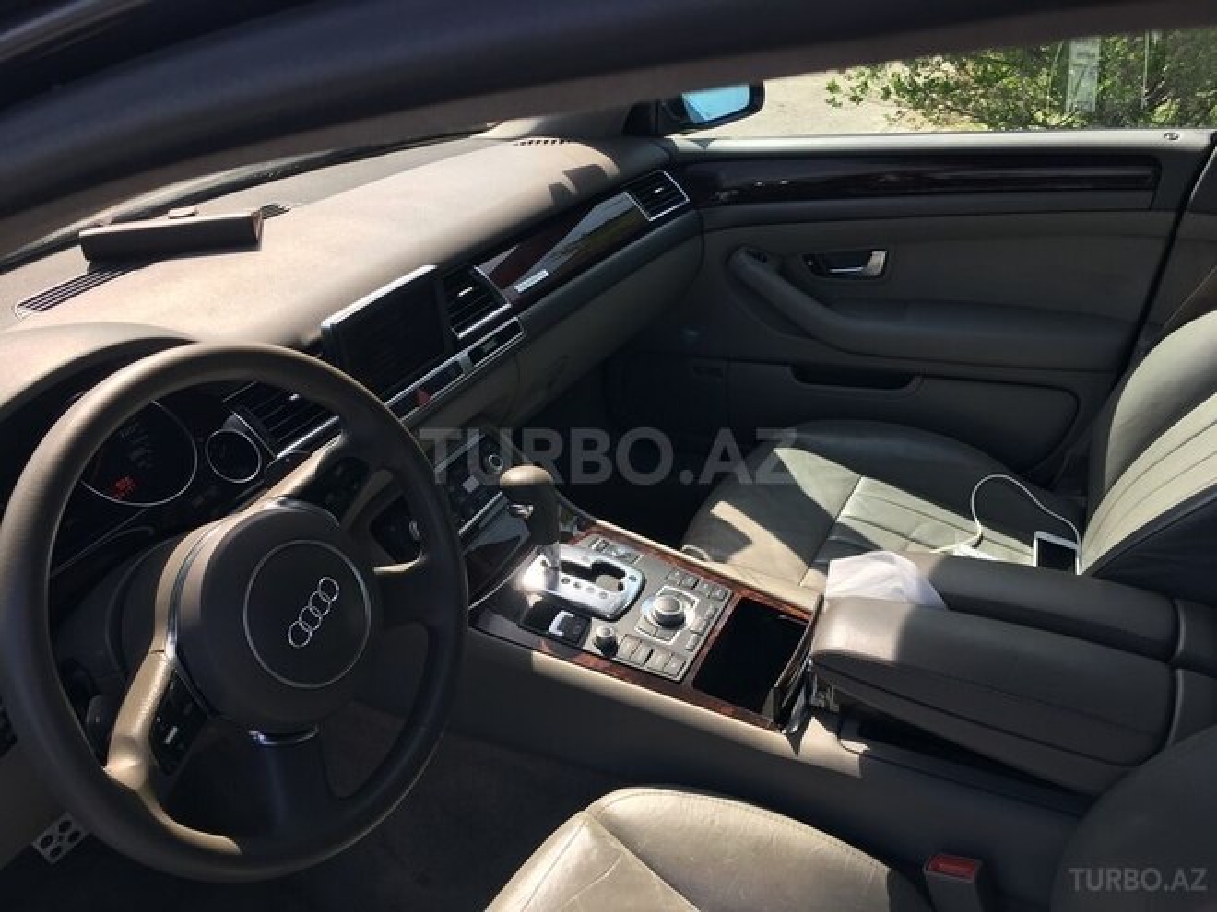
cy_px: 456
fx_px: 1020
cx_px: 608
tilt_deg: -27.9
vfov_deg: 48.2
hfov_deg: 61.7
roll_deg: +3.9
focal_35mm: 29
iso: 25
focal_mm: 4.15
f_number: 2.2
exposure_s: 1/375
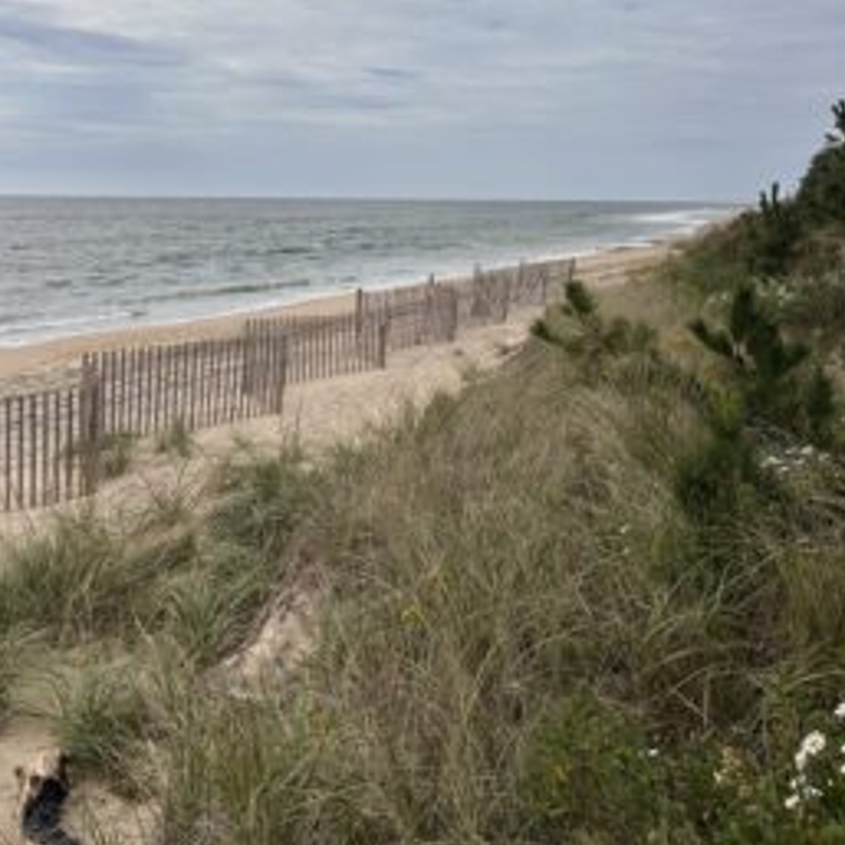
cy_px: 194
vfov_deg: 47.6
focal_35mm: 33
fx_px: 911
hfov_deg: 49.7
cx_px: 460
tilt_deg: +0.2
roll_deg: -1.0
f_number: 1.78
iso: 80
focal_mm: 6.86
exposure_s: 1/10753
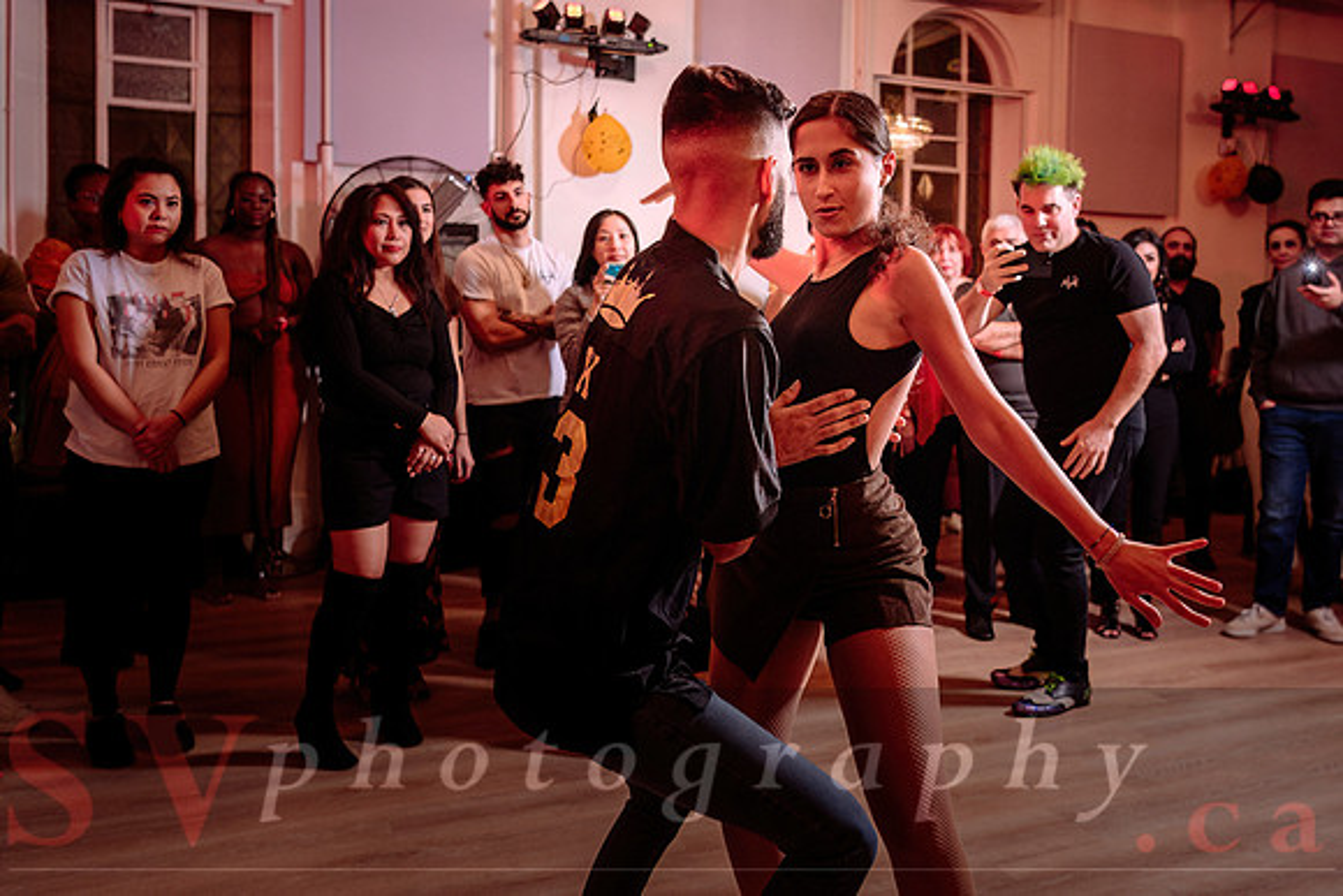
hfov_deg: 57.0
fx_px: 1225
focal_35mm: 33
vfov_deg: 40.0
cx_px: 810
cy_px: 354
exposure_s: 1/125
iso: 500
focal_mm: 24
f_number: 2.8
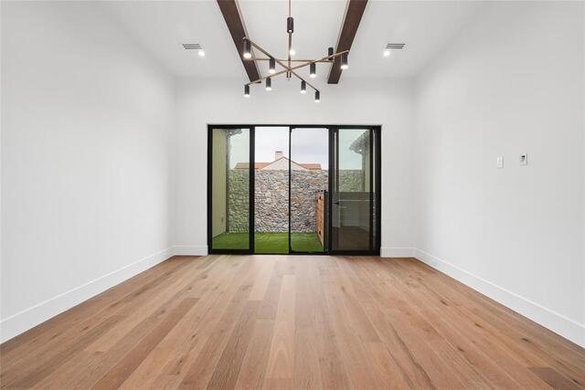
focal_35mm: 15
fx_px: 244
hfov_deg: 100.4
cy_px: 195
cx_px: 292
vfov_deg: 77.4
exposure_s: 1/25
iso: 250
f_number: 5
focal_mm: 15
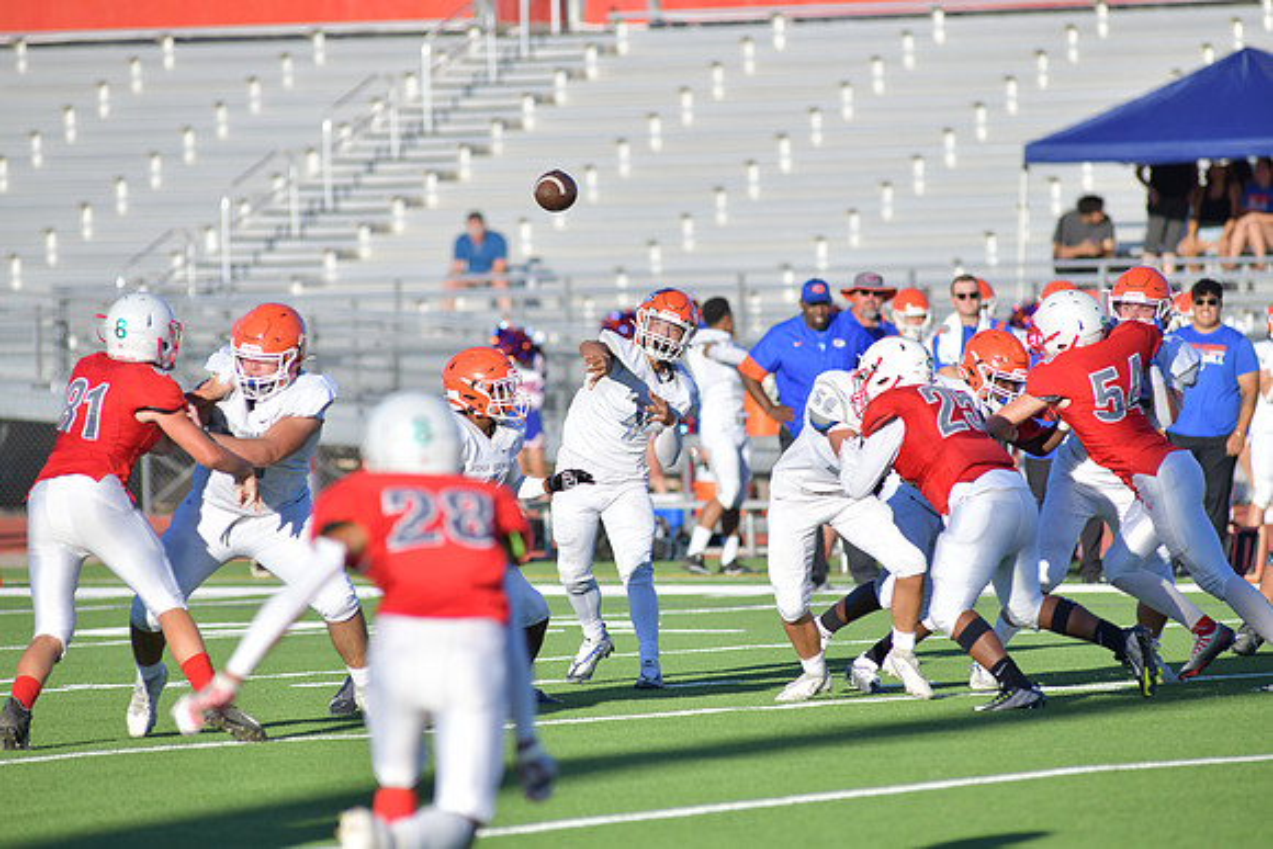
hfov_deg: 6.9
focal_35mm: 300
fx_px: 10610
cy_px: 424
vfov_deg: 4.6
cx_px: 636
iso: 360
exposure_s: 1/3200
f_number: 5
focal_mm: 300
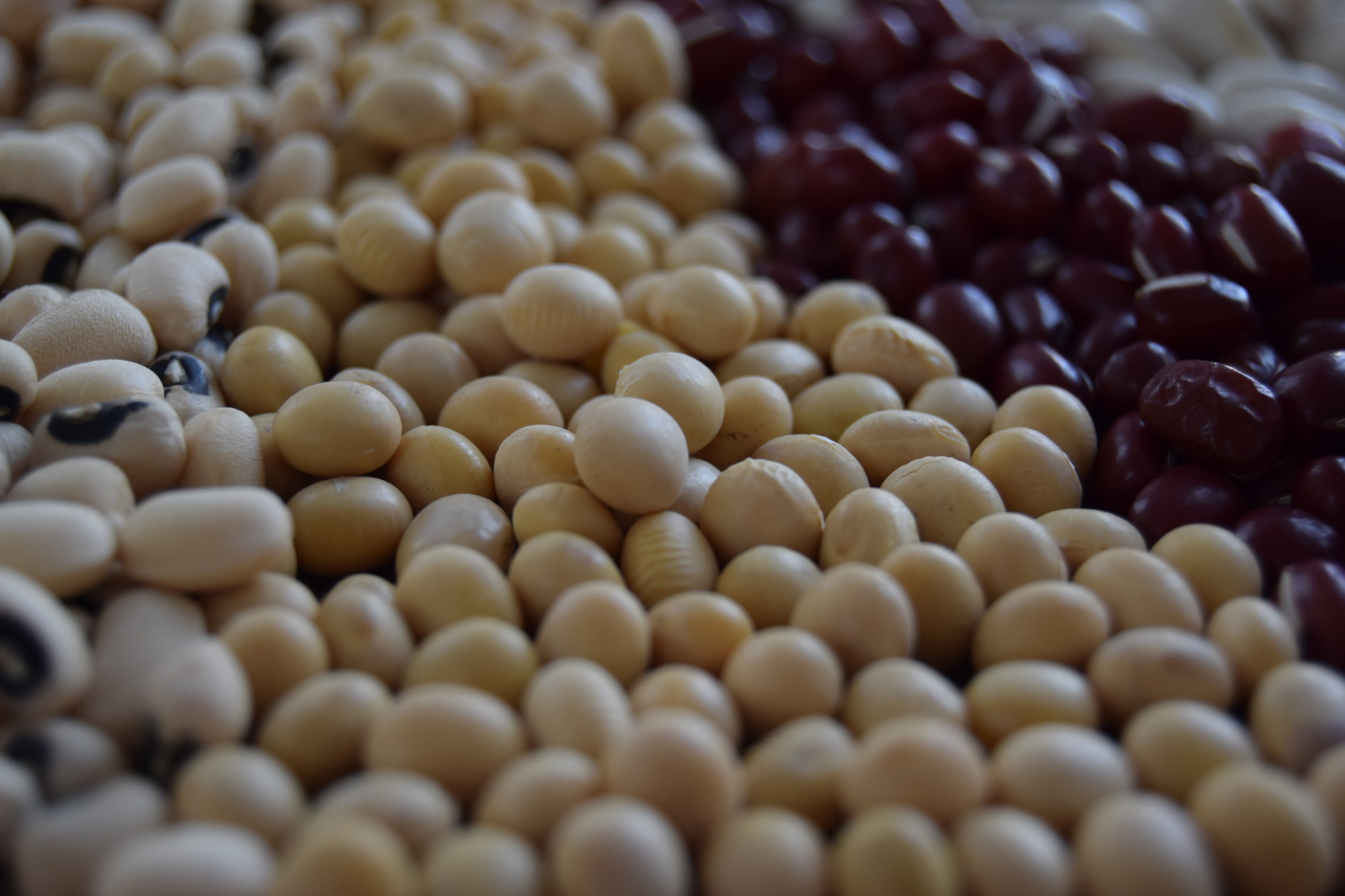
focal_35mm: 82
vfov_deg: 16.6
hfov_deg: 24.6
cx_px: 672
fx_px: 3082
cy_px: 448
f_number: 5.6
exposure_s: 1/100
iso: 400
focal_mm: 55
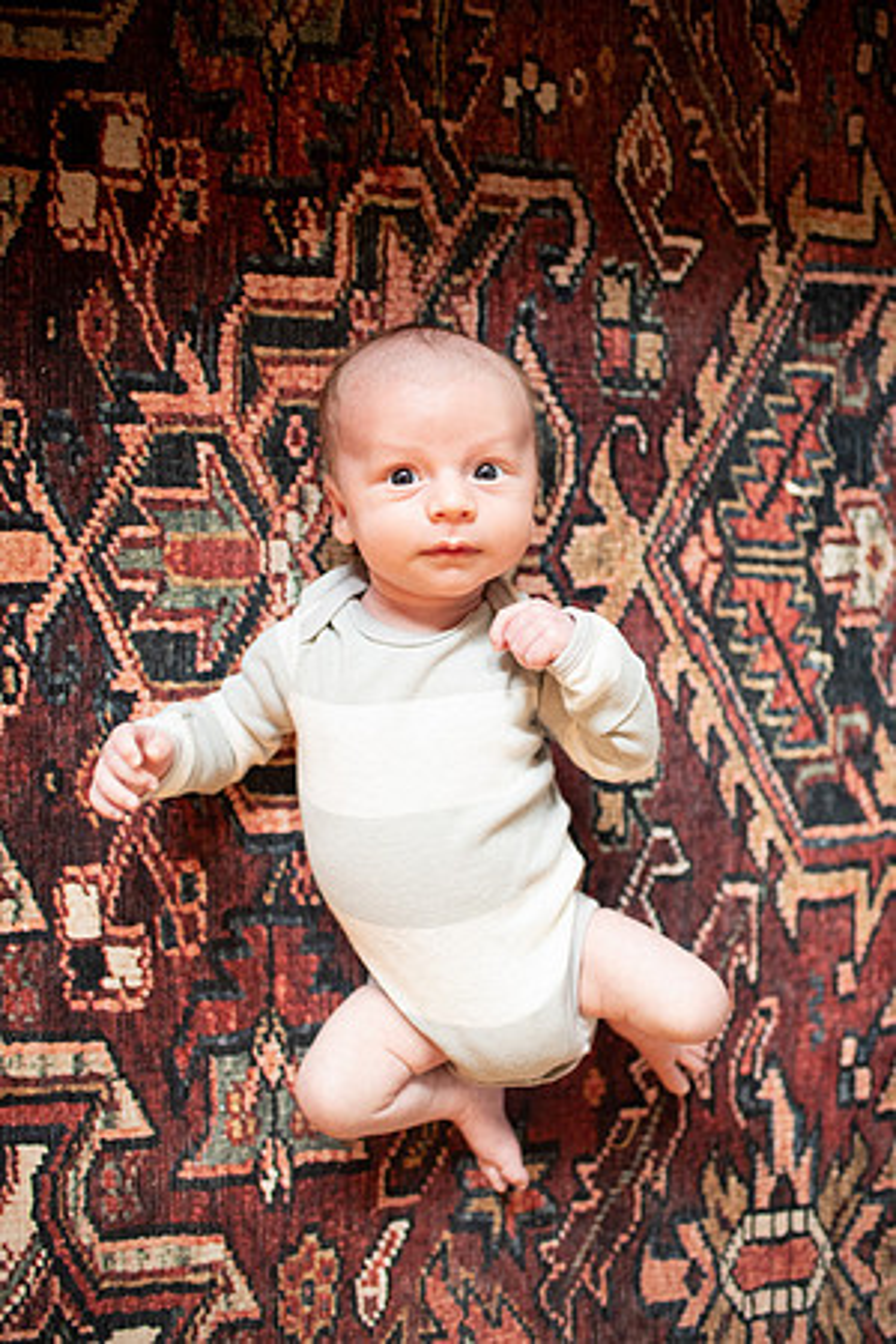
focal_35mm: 35
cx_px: 448
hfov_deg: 37.9
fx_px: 1307
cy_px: 672
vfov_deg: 54.4
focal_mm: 35
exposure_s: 1/200
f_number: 2
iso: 2500
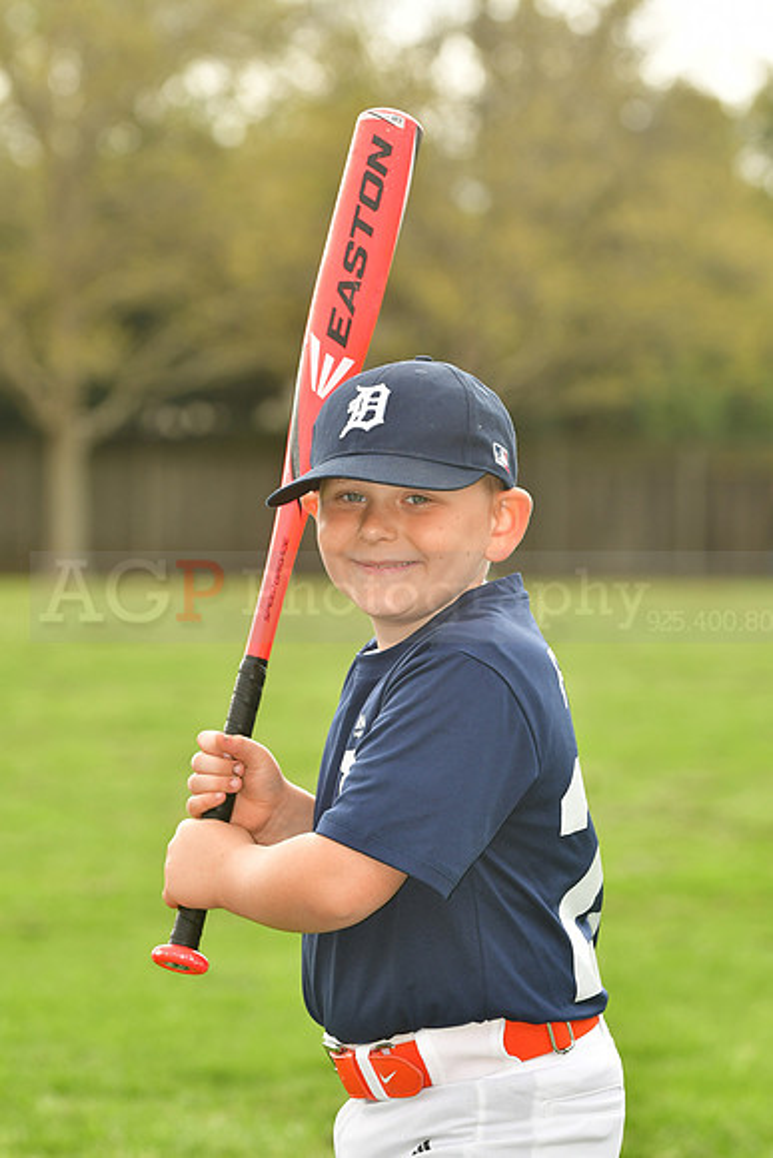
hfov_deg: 6.8
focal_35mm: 202
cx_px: 386
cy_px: 579
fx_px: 6518
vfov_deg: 10.2
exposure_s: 1/400
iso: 200
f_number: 5
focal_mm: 135
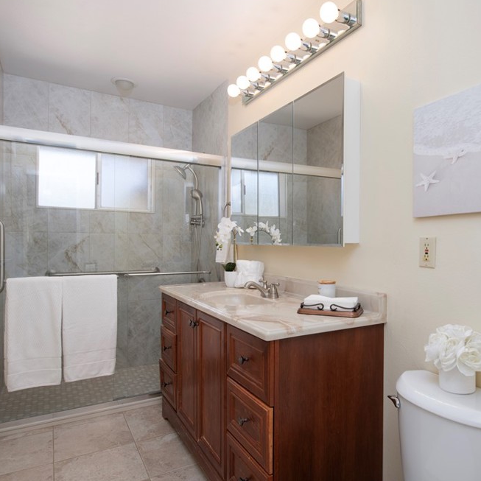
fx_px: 377
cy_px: 245
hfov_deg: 64.1
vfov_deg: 65.0
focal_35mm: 24
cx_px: 300
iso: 320
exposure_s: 1/250
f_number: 7.1
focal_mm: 18
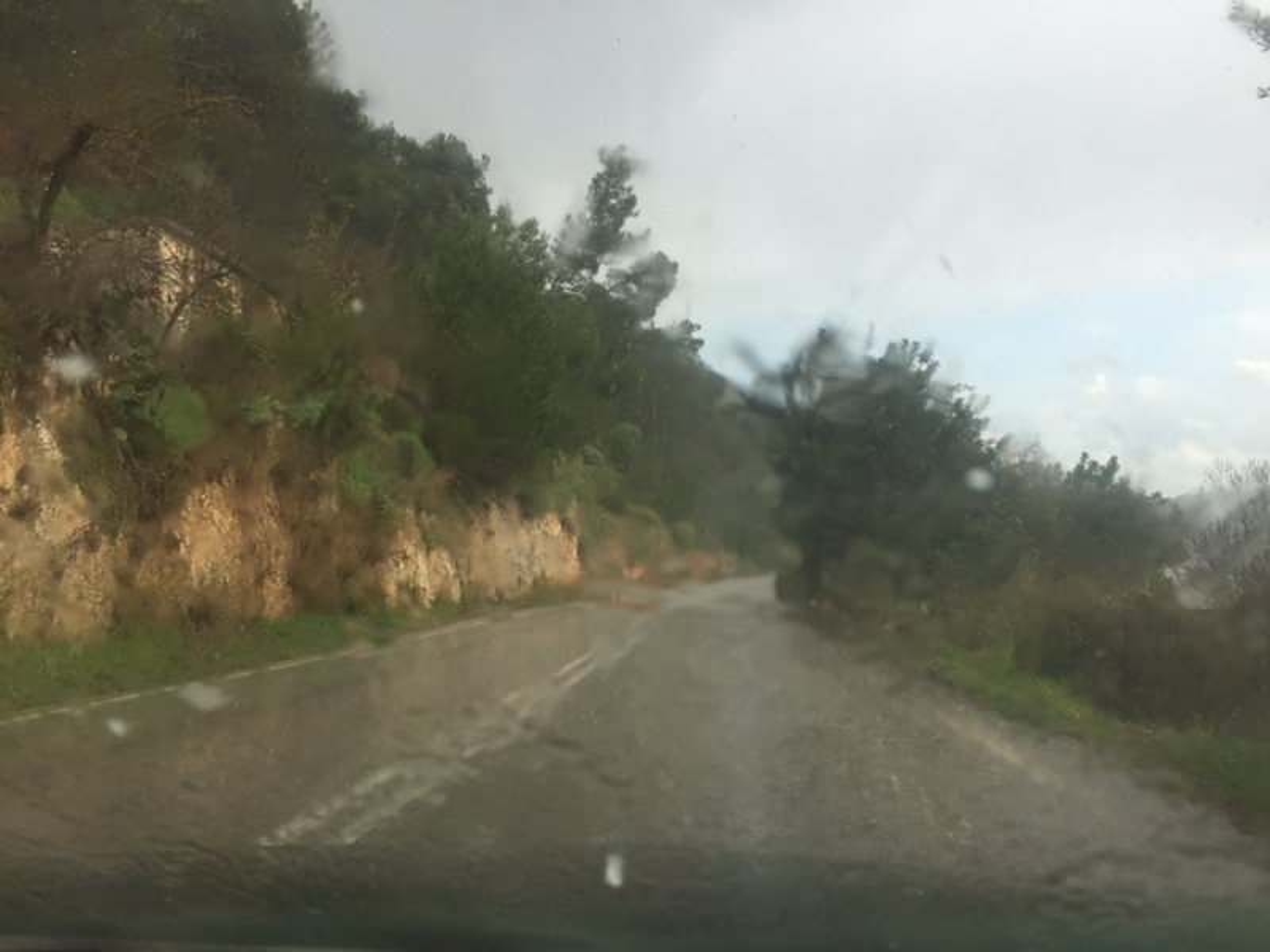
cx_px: 635
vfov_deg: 48.2
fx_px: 1064
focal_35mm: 29
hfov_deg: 61.7
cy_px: 476
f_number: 2.2
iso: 32
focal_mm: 4.15
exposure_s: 1/775
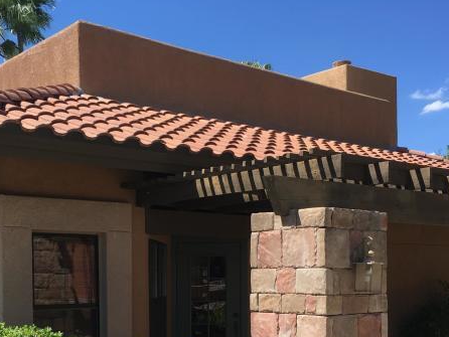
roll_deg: +1.7
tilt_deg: -1.9
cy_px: 293
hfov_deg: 36.8
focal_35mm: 52
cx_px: 199
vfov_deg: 27.2
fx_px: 675
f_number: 2.2
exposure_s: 1/1054
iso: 25
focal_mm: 4.15
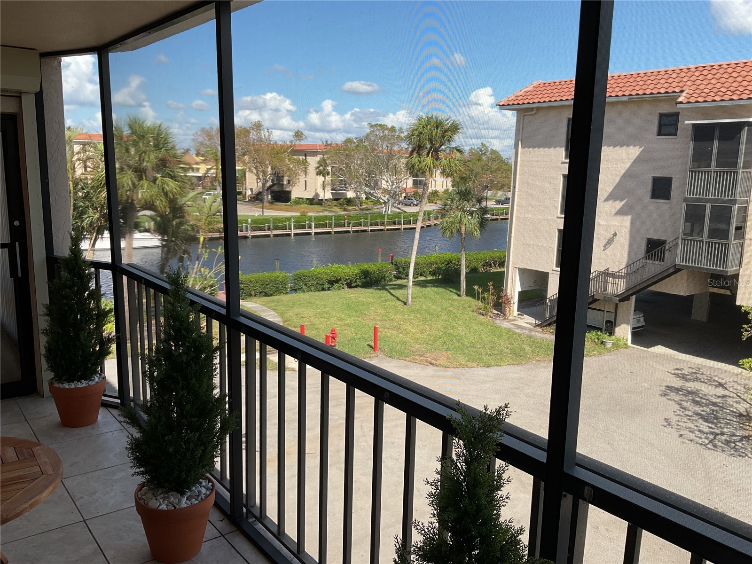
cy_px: 282
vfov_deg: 48.2
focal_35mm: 29
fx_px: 630
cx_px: 376
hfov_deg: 61.7
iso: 16
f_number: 1.8
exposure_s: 1/929
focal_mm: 3
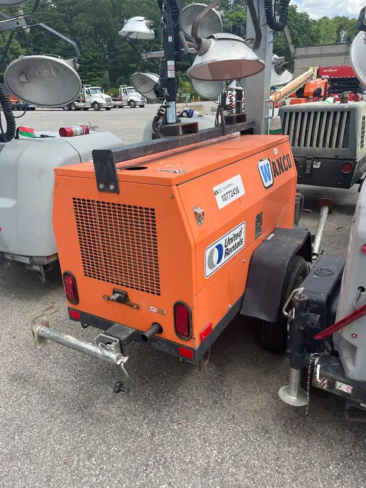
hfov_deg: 53.1
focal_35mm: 26
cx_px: 183
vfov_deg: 67.3
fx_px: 366
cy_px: 244
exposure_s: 1/1266
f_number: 1.6
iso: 50
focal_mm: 5.1
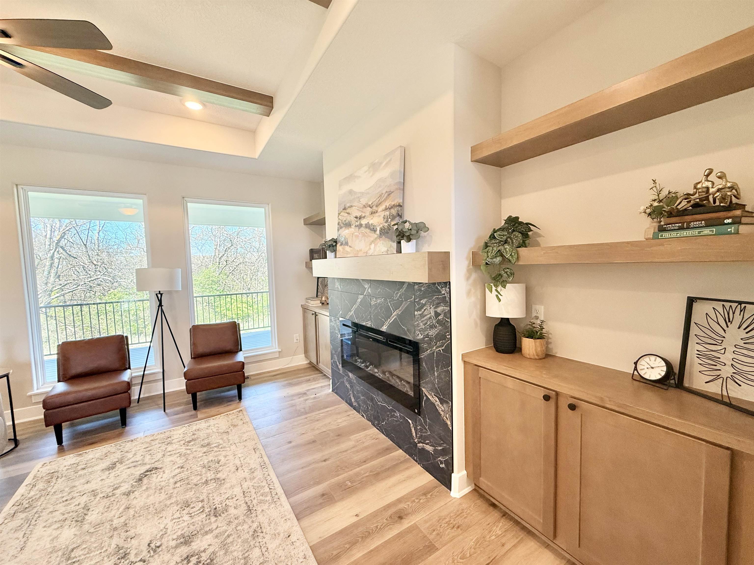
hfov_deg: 102.1
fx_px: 305
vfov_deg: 85.7
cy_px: 282
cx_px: 377
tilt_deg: -2.7
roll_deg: +1.6
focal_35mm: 14
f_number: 2.2
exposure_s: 1/120
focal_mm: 2.22
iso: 200
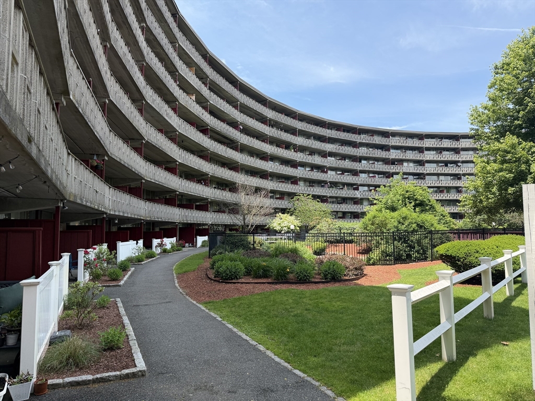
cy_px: 200
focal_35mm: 24
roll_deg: +0.6
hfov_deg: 71.6
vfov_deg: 56.8
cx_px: 268
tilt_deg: +3.4
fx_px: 371
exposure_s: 1/1493
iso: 80
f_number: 1.78
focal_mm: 6.76
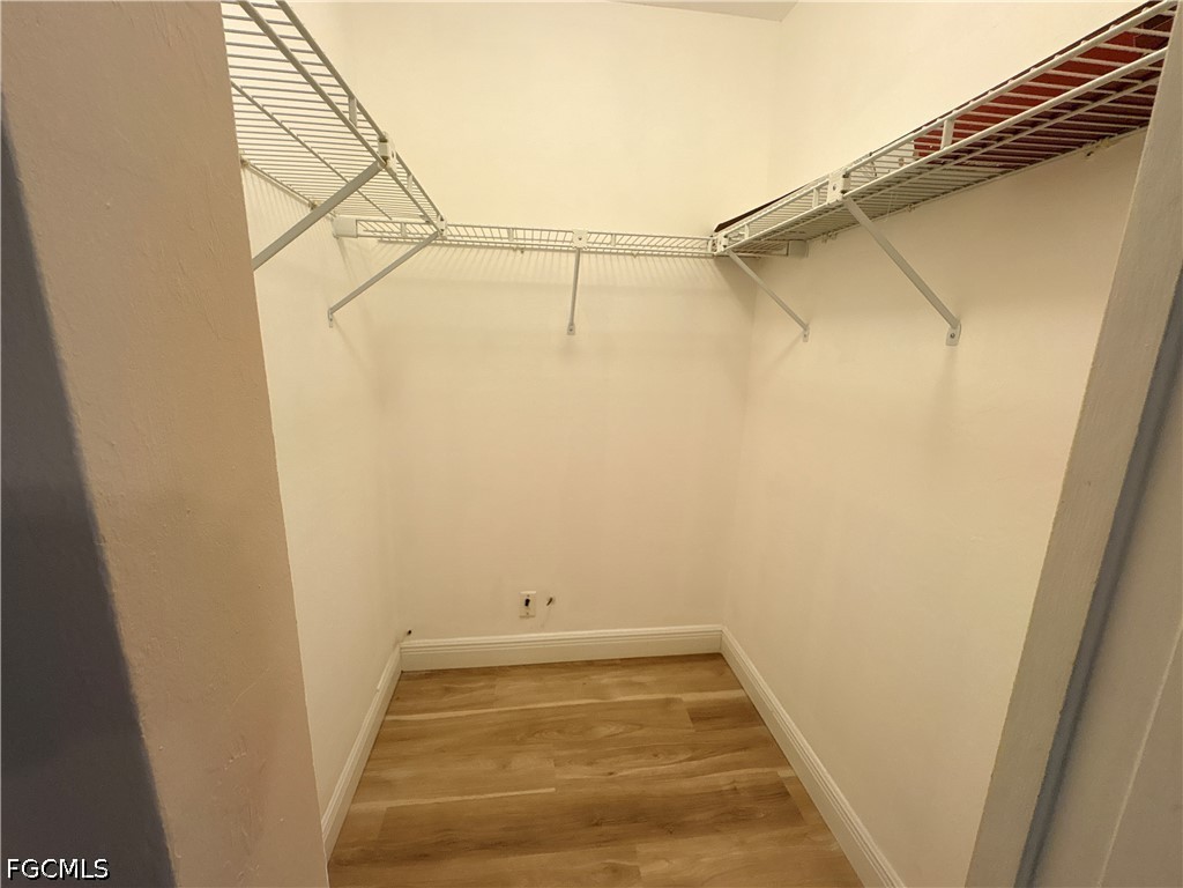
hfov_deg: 102.1
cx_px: 592
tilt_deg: -12.1
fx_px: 478
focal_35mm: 14
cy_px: 444
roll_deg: -0.6
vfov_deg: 85.7
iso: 160
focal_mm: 2.22
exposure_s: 1/60
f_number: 2.2
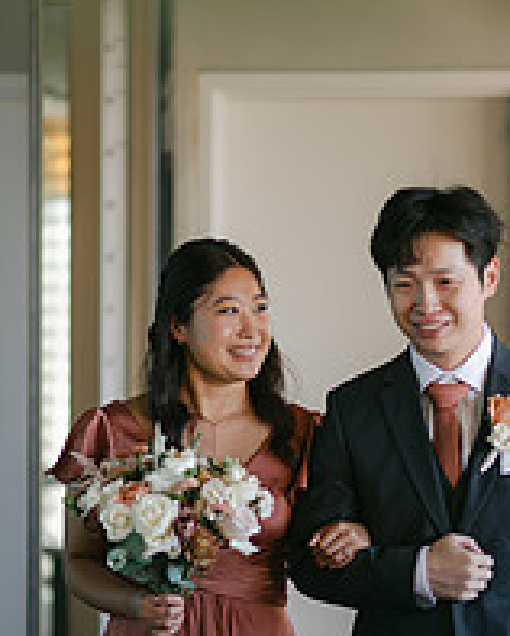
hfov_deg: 8.5
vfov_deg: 10.6
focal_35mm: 182
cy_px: 433
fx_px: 3429
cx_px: 249
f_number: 1.8
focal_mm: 85
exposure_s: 1/250
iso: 180
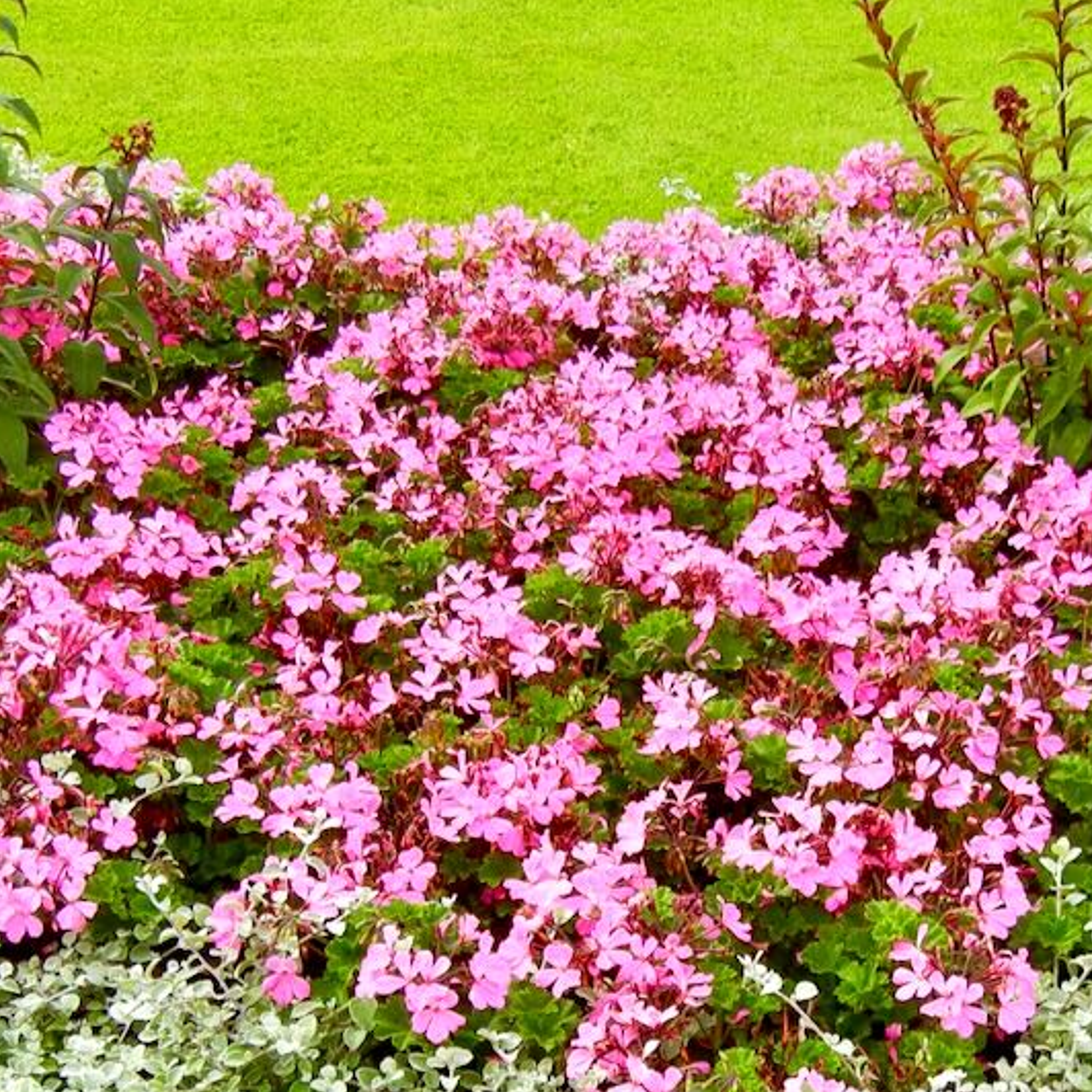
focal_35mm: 51
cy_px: 718
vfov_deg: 33.1
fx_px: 1820
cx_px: 392
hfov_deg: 33.2
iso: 160
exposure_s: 1/639
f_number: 3.5
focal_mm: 5.4
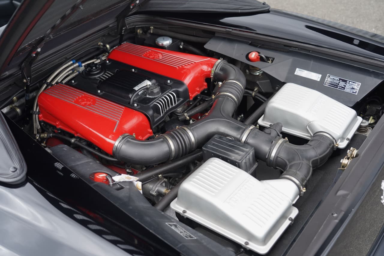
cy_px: 128
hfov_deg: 46.4
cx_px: 192
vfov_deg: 31.9
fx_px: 448
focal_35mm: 42
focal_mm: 42
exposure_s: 1/60
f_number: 4
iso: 160
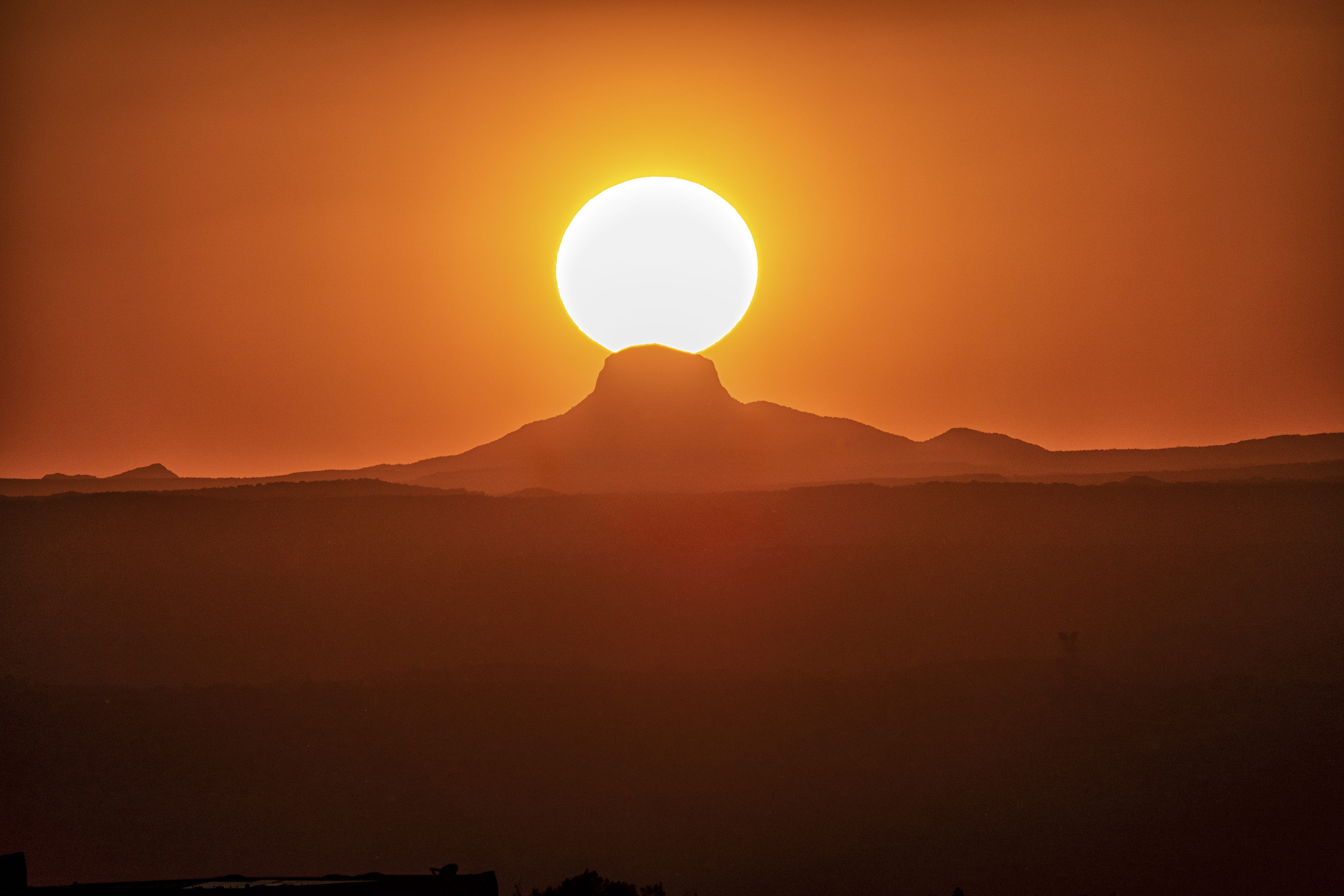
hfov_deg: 3.4
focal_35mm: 600
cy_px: 448
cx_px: 672
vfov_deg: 2.3
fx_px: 22398
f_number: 8
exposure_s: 1/2500
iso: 80
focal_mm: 220
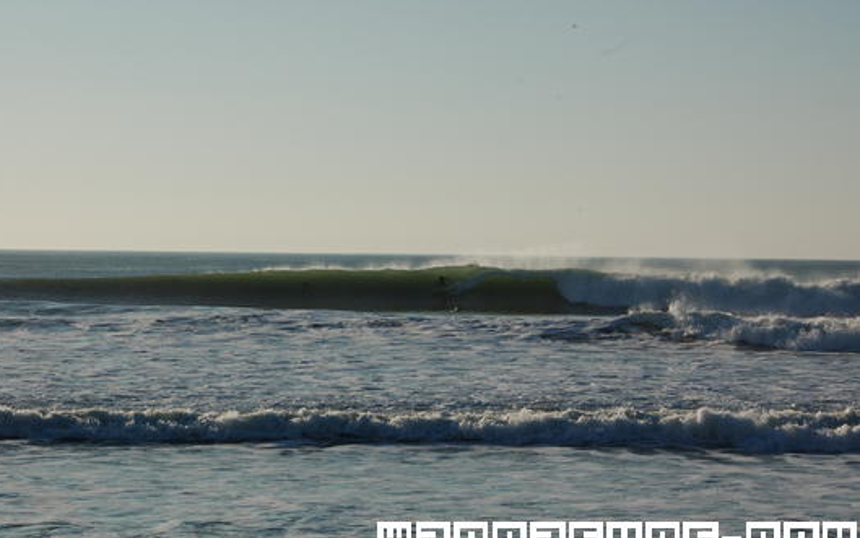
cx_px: 437
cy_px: 280
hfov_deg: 18.8
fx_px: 2602
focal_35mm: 111
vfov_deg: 11.8
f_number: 14
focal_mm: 70
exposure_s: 1/1000
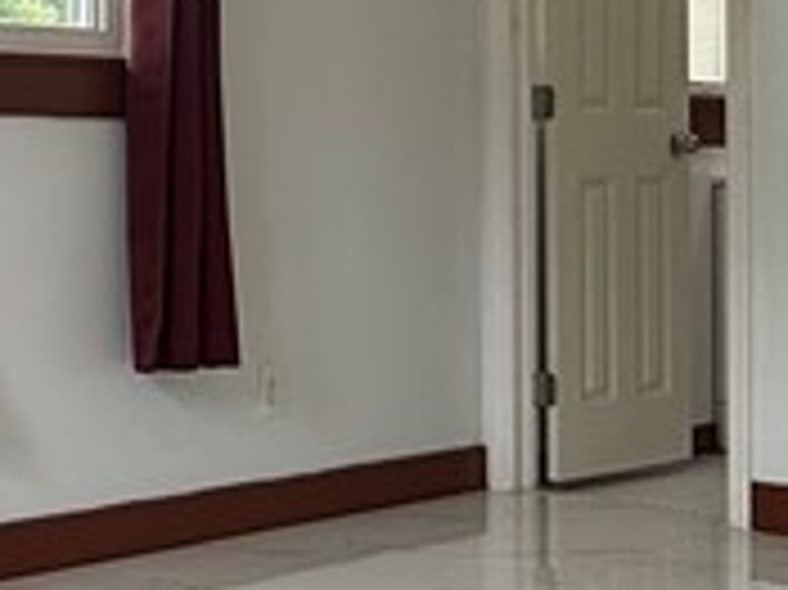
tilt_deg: +0.3
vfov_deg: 17.9
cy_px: 185
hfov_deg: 23.3
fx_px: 1865
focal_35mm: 82
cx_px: 95
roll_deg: -0.4
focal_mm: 2.22
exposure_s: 1/120
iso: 100
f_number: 2.2
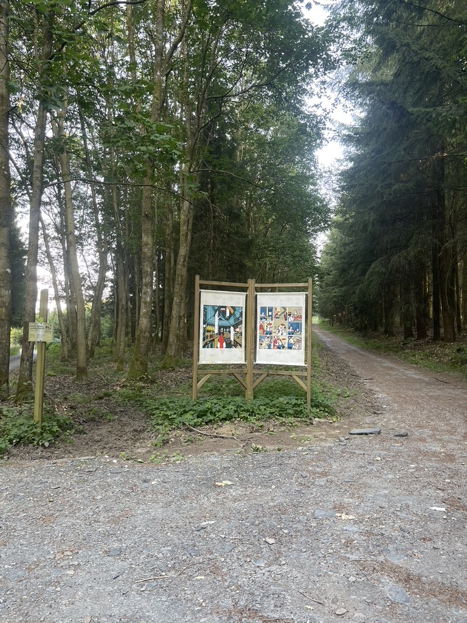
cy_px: 312
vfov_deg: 69.4
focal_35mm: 25
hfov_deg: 54.9
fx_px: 450
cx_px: 234
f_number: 1.6
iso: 100
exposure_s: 1/121
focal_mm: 5.1
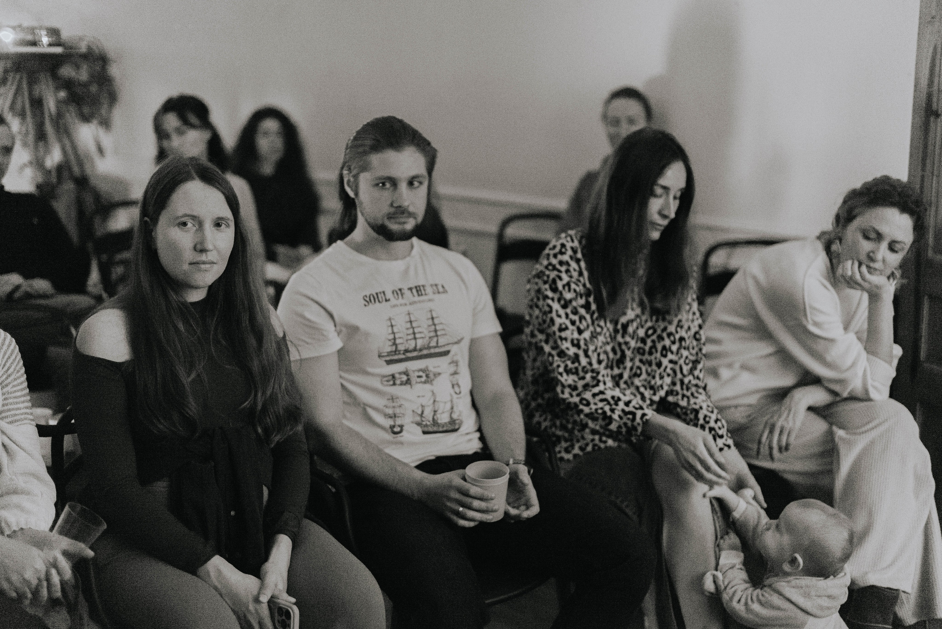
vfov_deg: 27.0
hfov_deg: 39.6
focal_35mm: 50
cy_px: 314
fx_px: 1309
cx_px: 471
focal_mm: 50
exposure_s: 1/100
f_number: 1.8
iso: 5000
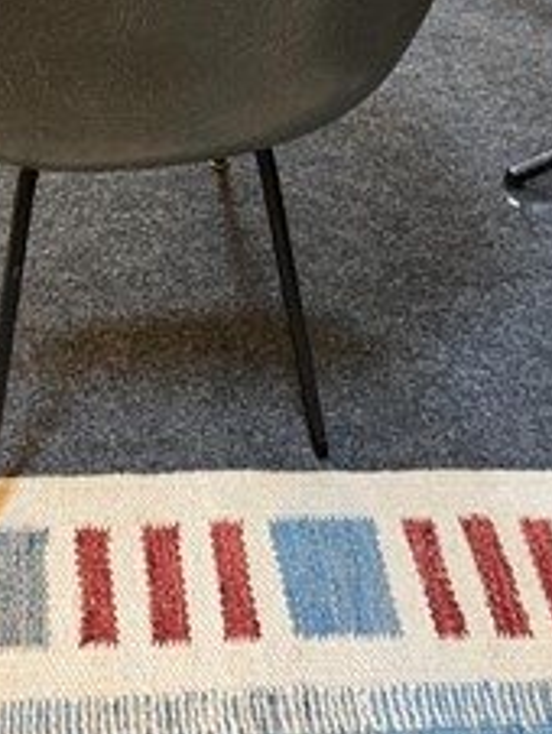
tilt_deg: -40.2
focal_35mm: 46
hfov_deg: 30.9
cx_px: 127
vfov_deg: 39.0
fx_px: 976
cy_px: 107
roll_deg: -3.8
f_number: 1.6
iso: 320
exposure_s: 1/50
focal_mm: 5.1
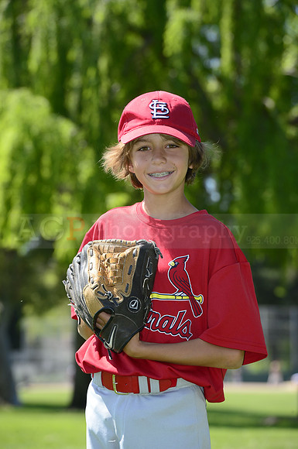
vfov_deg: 10.3
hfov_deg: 6.8
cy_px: 224
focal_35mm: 200
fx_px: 2491
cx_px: 149
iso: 200
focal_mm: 200
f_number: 10
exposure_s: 1/160
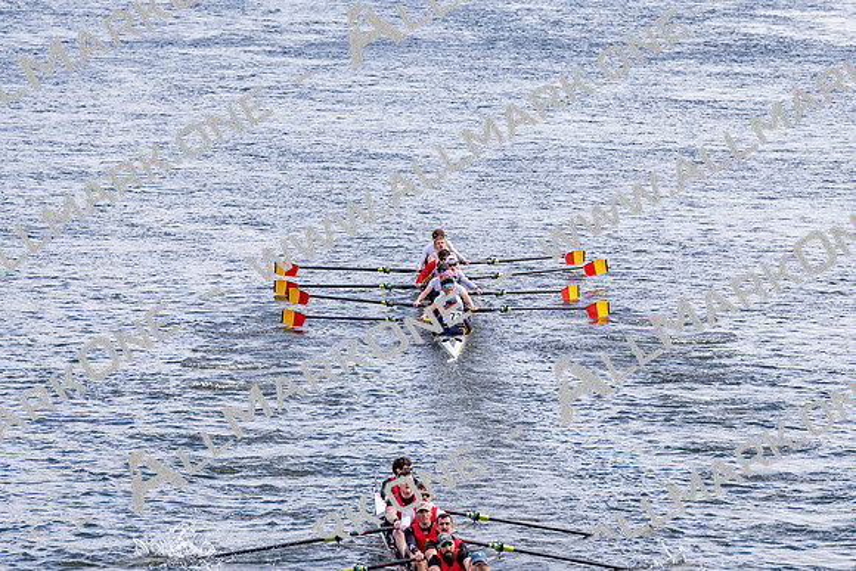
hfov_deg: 6.9
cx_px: 428
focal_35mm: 300
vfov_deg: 4.6
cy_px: 286
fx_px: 7135
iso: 125
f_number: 3.5
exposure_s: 1/1250
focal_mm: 200
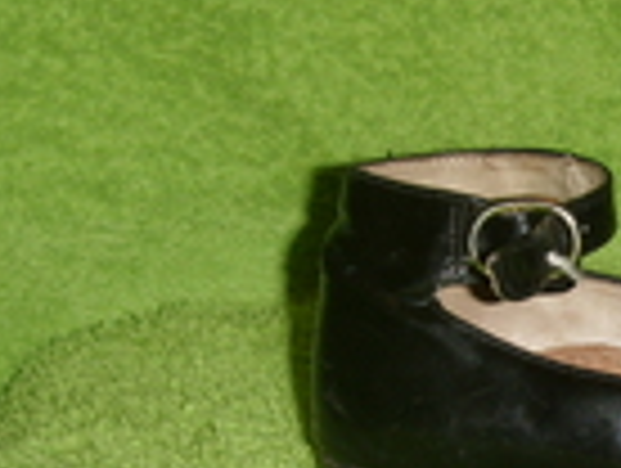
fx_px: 1815
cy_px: 432
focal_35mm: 101
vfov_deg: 14.5
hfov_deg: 18.4
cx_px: 742
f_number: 3.5
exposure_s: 1/30
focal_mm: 6.3
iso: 50
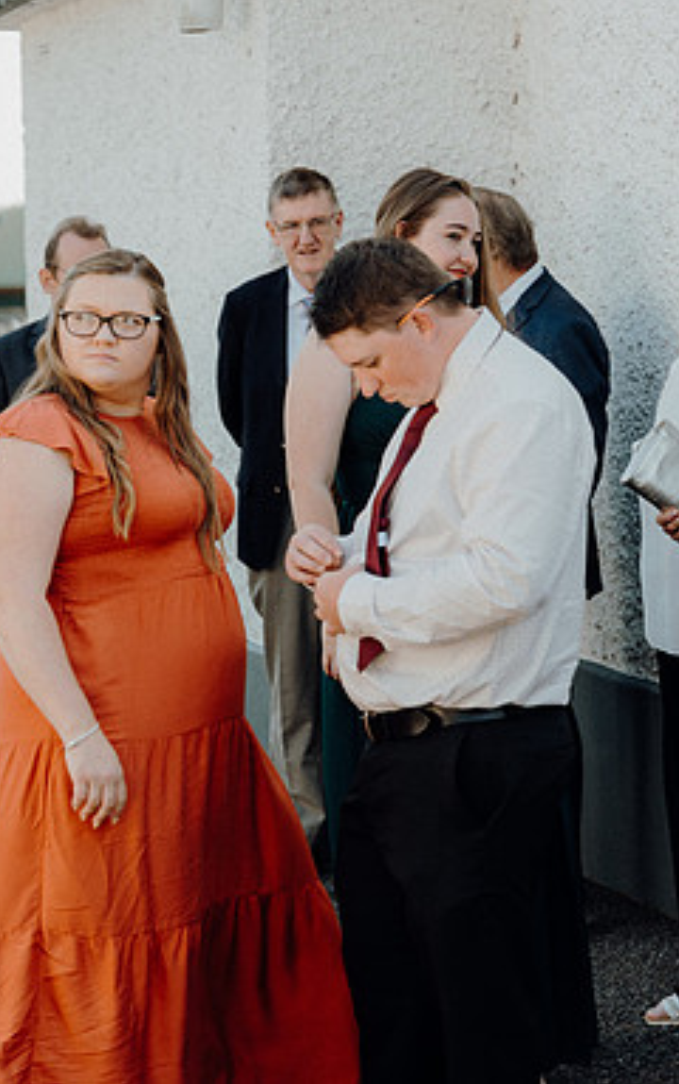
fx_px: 3192
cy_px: 539
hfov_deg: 12.1
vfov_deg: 19.3
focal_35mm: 108
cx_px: 399
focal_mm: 70
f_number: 3.5
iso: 125
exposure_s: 1/320
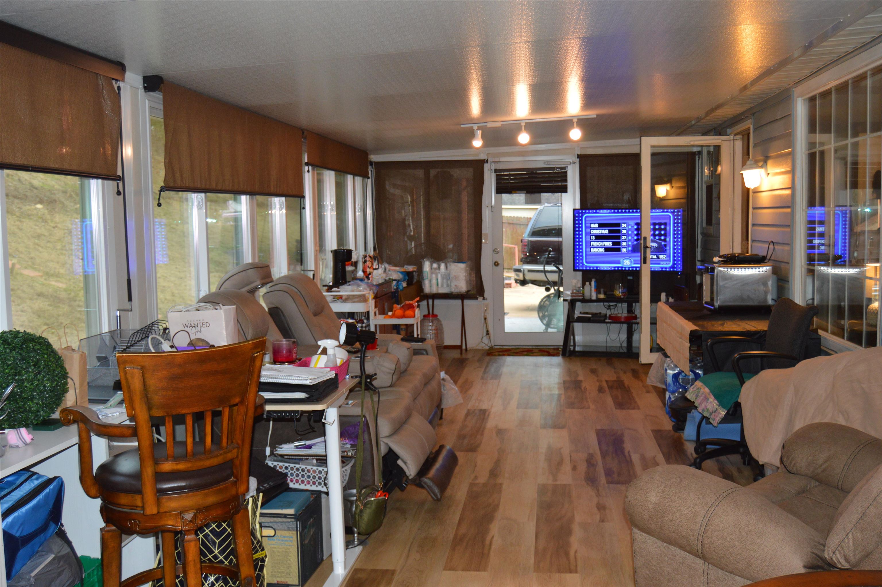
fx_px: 844
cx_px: 441
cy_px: 294
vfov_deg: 38.3
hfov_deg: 55.2
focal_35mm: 34
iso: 560
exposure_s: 1/60
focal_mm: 23
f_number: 3.8
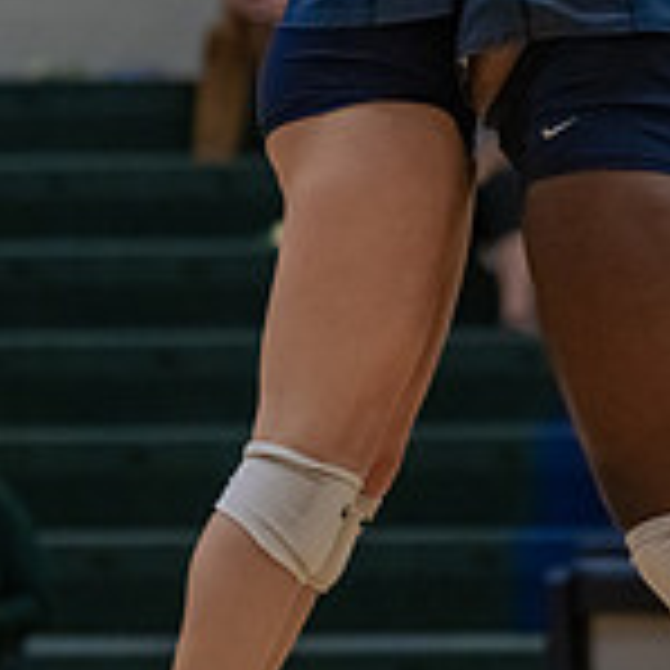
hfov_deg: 4.3
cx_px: 436
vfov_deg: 4.3
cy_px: 171
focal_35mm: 407
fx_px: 8912
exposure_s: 1/1000
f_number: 2.8
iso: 2500
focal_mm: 115
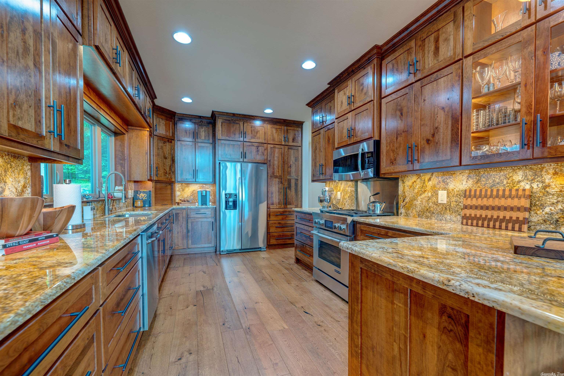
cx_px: 282
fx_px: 219
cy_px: 188
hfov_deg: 104.3
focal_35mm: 14
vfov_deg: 81.2
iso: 100
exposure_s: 1/1.25
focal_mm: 14
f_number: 5.6
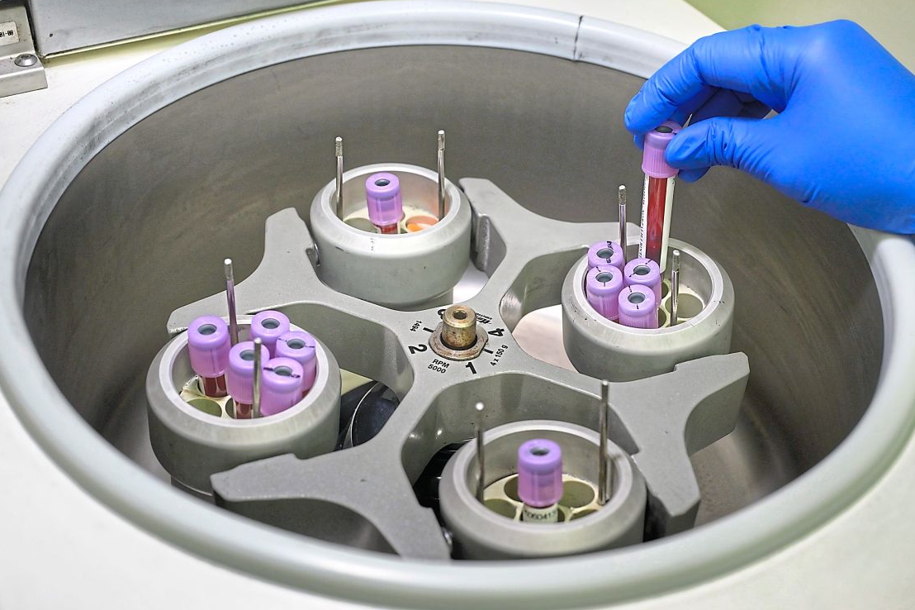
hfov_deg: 41.9
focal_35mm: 47
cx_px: 477
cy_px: 304
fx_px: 1194
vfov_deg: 28.6
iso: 2500
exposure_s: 1/250
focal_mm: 42
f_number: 5
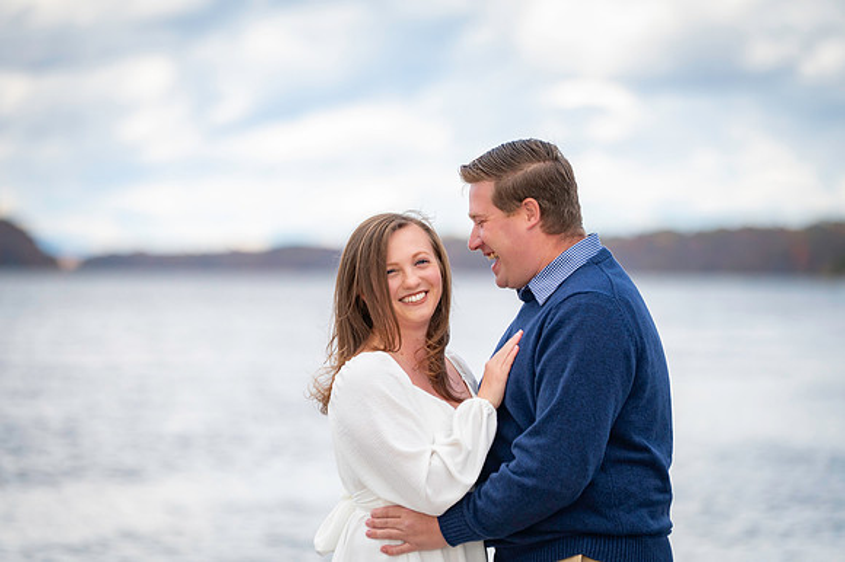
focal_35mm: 158
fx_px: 3703
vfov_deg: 8.7
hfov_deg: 13.0
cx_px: 422
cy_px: 281
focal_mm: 155
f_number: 2.8
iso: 1250
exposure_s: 1/8000
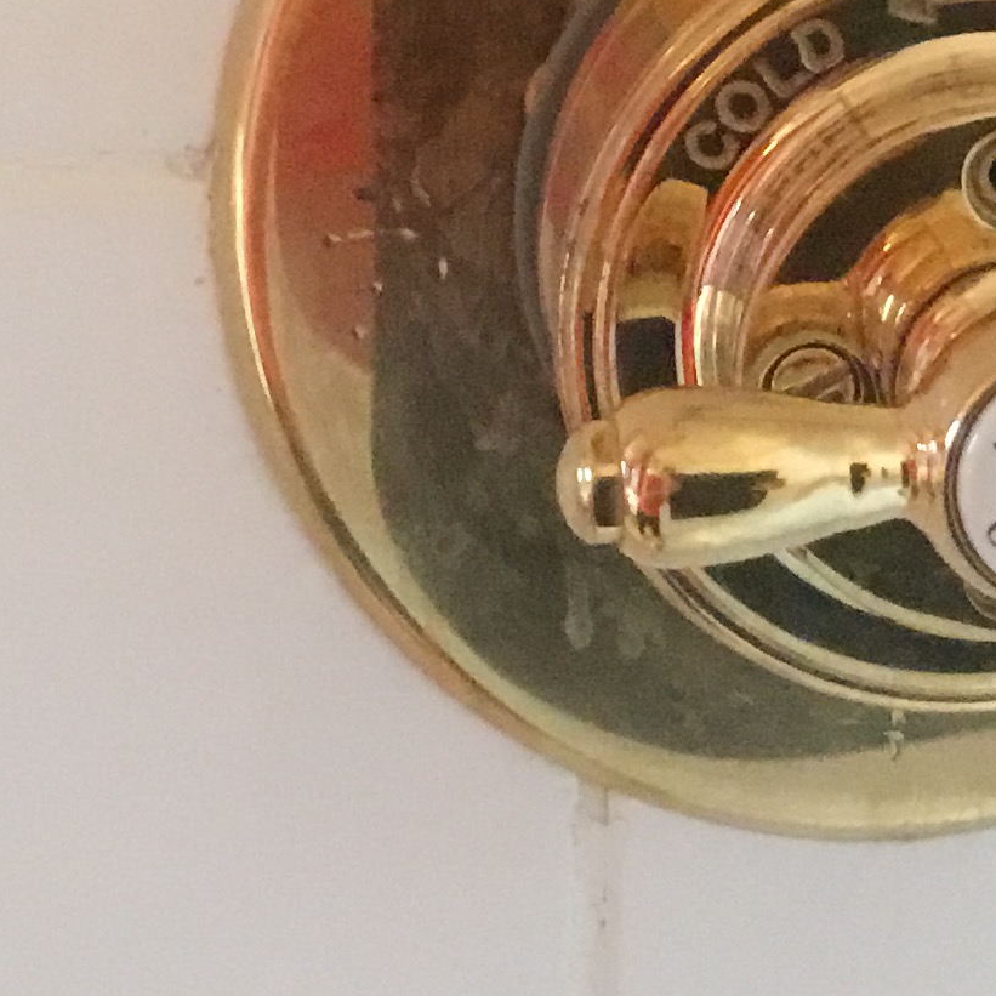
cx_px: 1089
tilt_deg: -13.4
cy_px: 247
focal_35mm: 109
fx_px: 3548
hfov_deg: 15.6
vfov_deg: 15.9
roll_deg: -1.3
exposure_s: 1/17
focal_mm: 3.3
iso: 400
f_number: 2.4
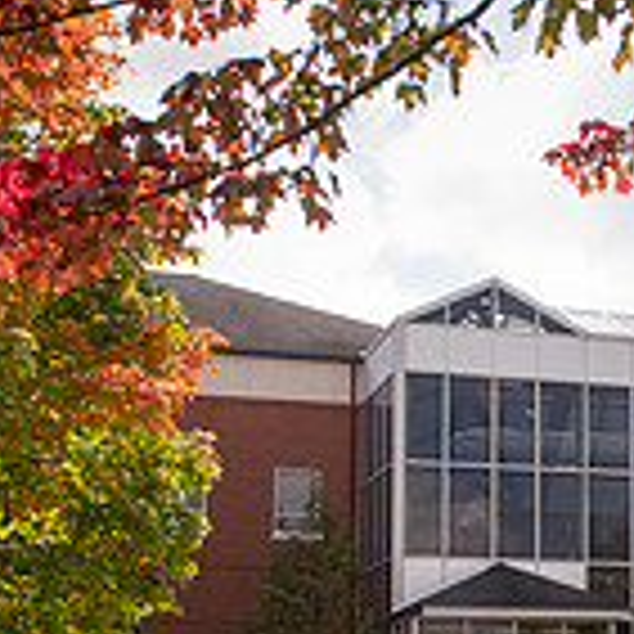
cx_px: 697
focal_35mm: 84
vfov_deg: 20.4
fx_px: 1741
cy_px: 528
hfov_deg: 19.8
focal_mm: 24
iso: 250
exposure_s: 1/250
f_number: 5.6
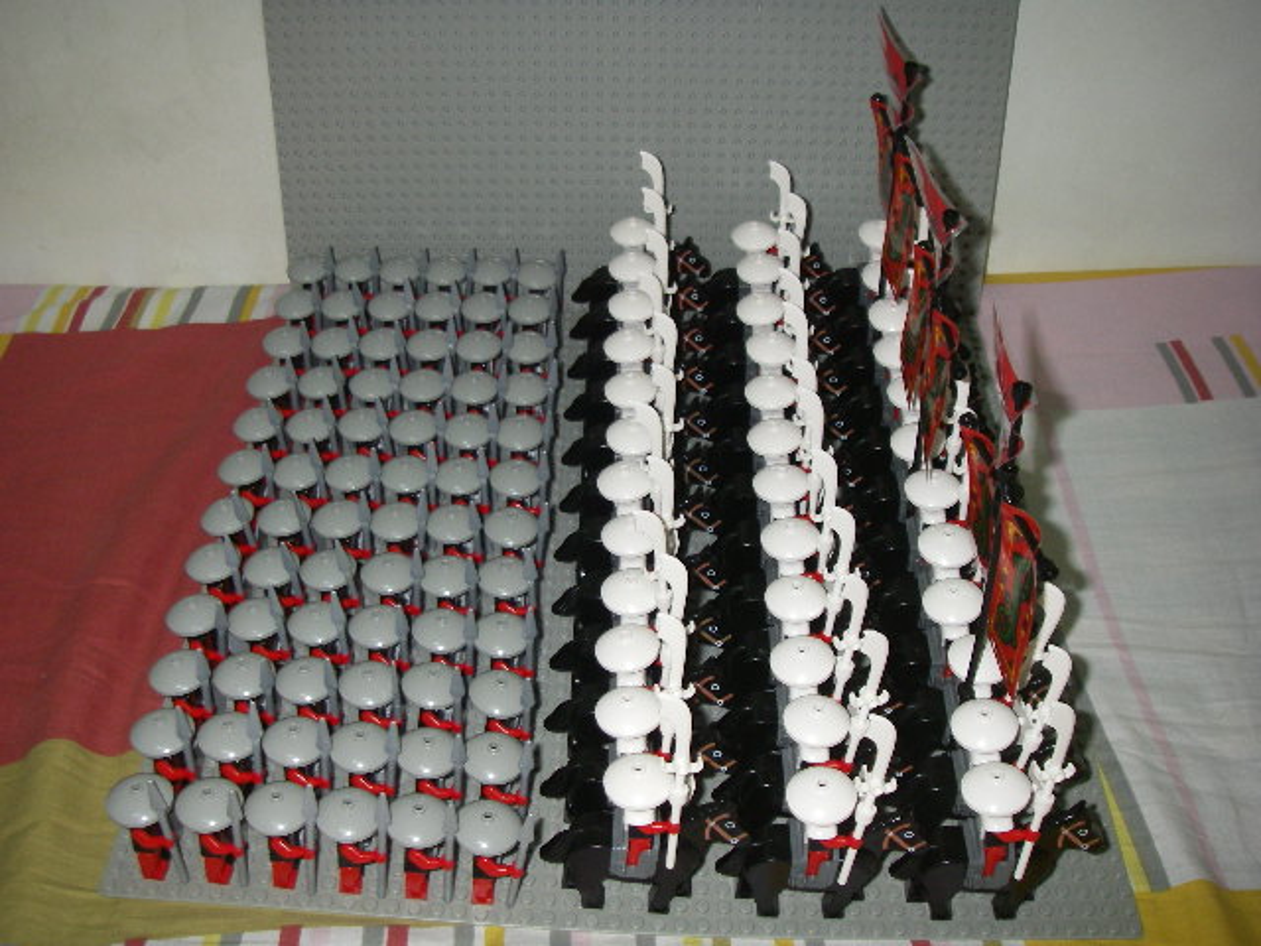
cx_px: 630
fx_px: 1384
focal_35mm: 38
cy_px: 473
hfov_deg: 49.0
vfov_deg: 37.7
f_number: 3.3
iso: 160
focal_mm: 6.3
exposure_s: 1/40
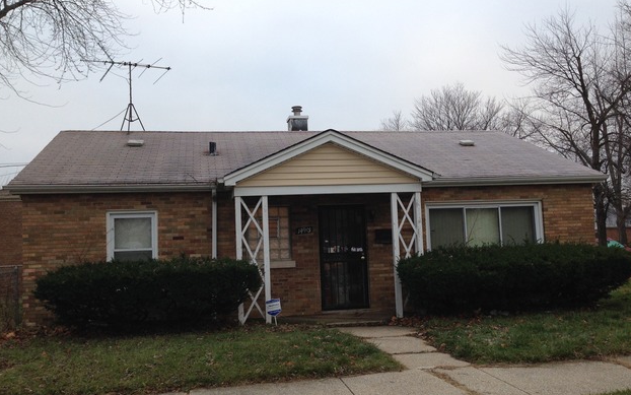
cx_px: 314
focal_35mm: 36
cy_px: 202
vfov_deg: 35.3
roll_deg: +0.8
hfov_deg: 54.0
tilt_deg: +3.2
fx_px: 619
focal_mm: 4.12
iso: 64
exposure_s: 1/120
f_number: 2.4
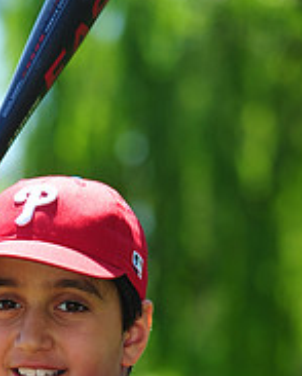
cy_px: 499
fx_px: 3968
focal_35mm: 356
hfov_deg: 4.4
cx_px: 55
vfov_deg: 5.4
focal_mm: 120
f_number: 4
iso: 200
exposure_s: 1/640
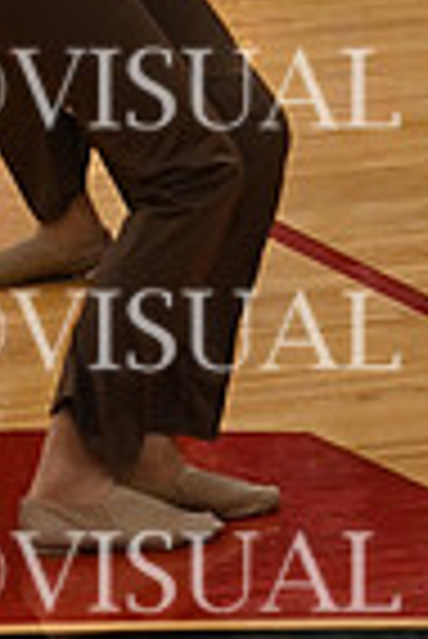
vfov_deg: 2.8
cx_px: 791
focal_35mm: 745
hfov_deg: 1.8
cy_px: -274
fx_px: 13253
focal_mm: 122
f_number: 4
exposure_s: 1/400
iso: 3200
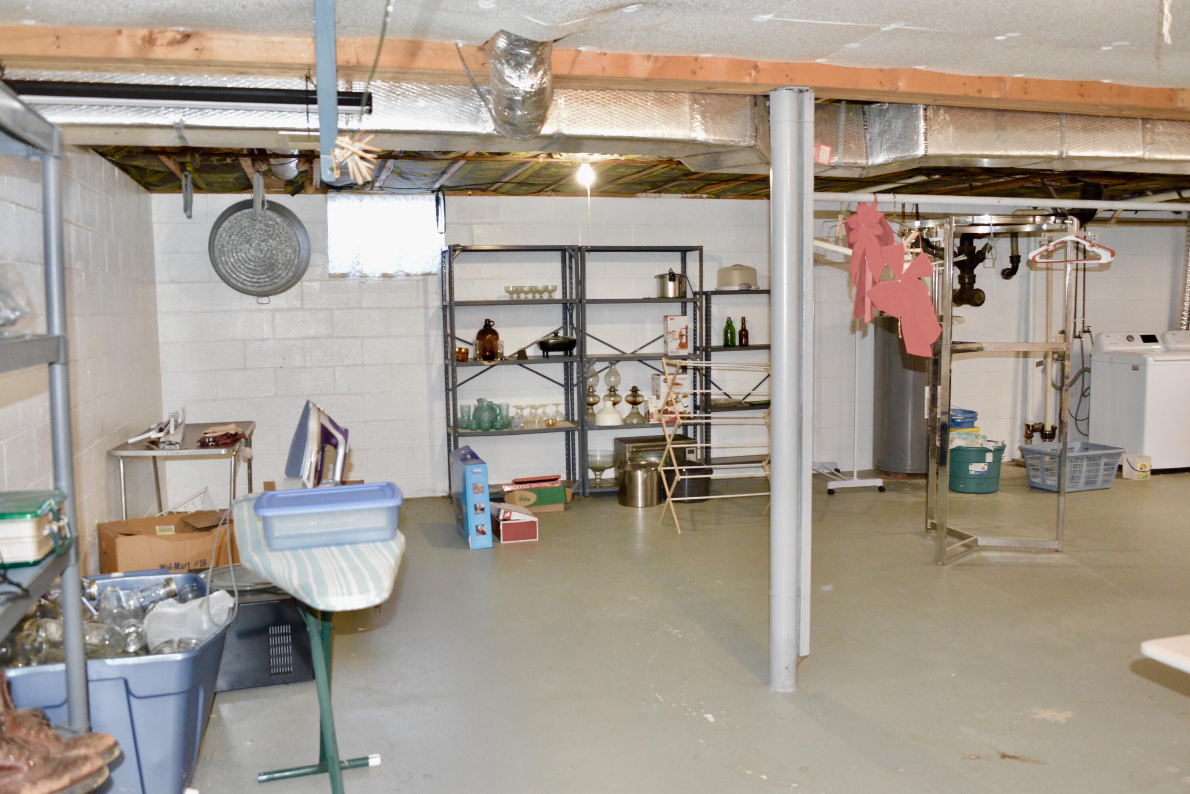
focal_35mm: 32
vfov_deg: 41.1
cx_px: 595
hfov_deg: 58.7
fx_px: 1058
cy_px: 397
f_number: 6.3
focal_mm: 32
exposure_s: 1/60
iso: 4500
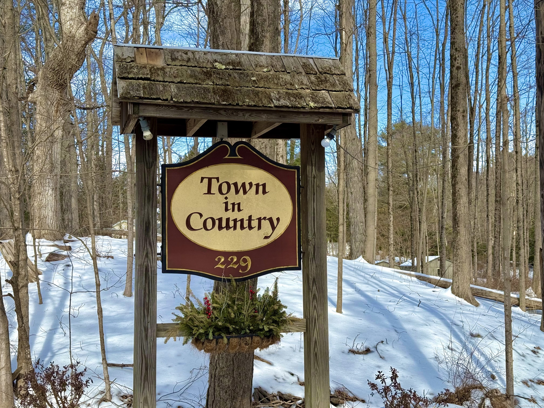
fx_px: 754
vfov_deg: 30.3
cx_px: 272
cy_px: 204
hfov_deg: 39.7
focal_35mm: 48
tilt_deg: +4.4
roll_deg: +1.4
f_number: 1.78
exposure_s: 1/2494
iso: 64
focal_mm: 6.76
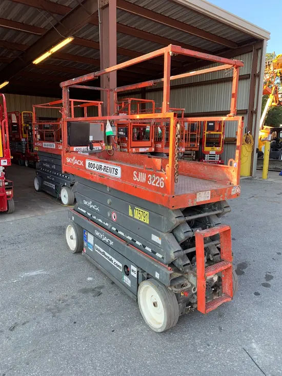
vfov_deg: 67.3
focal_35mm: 26
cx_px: 141
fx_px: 282
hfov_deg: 53.1
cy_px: 188
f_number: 1.8
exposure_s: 1/144
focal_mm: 4.25
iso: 25
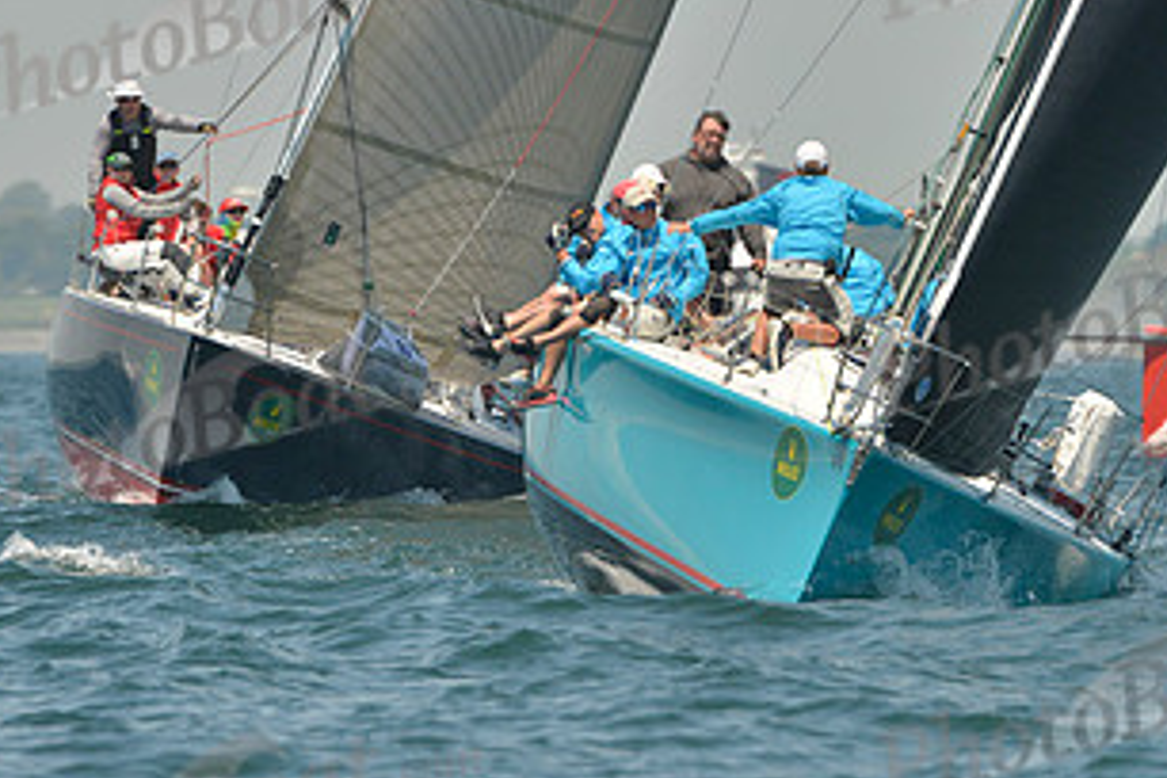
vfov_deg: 1.8
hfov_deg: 2.7
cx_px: 683
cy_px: 174
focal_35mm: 757
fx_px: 24537
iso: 280
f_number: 7.1
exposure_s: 1/1250
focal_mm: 400
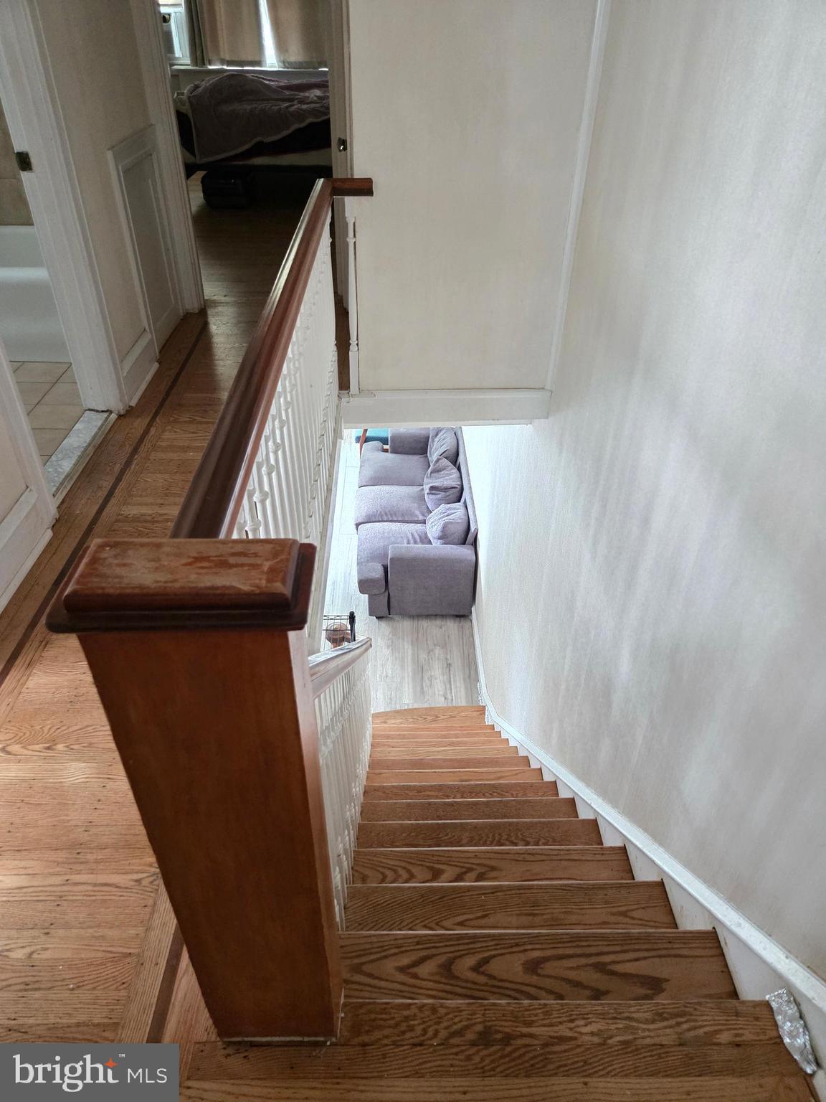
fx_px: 732
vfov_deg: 73.9
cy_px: 551
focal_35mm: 23
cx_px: 413
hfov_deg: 58.9
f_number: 1.8
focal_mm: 5.4
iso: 2000
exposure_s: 1/15
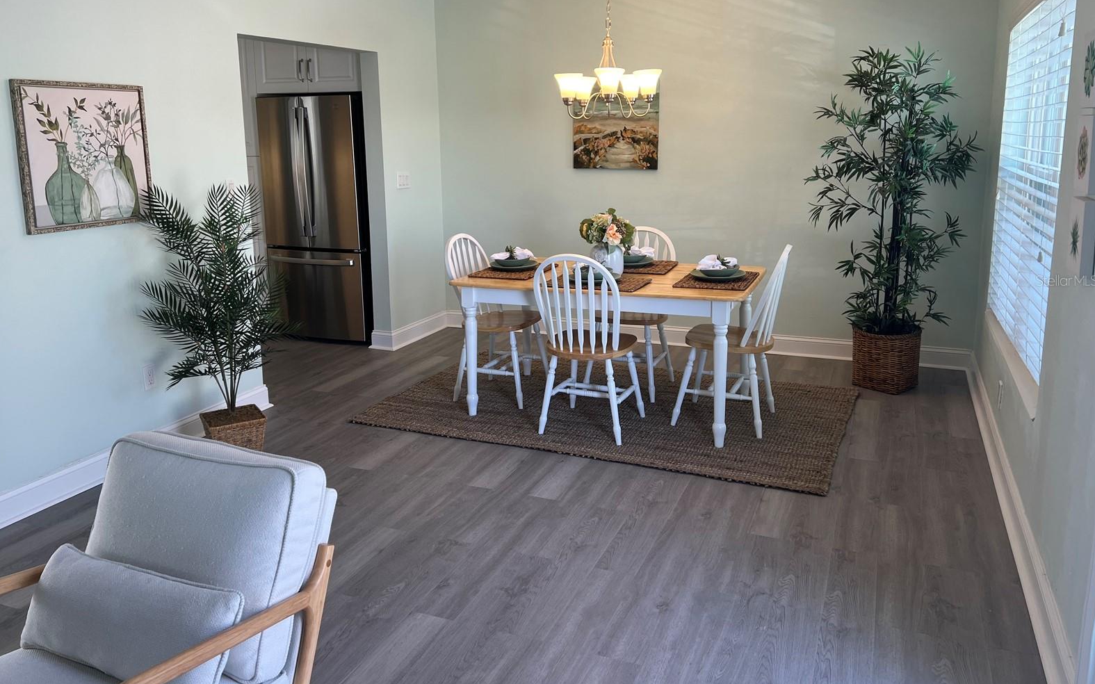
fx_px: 835
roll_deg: +0.6
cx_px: 545
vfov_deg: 44.3
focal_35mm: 28
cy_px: 280
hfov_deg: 66.5
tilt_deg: -10.7
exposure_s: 1/120
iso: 50
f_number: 1.5
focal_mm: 5.7
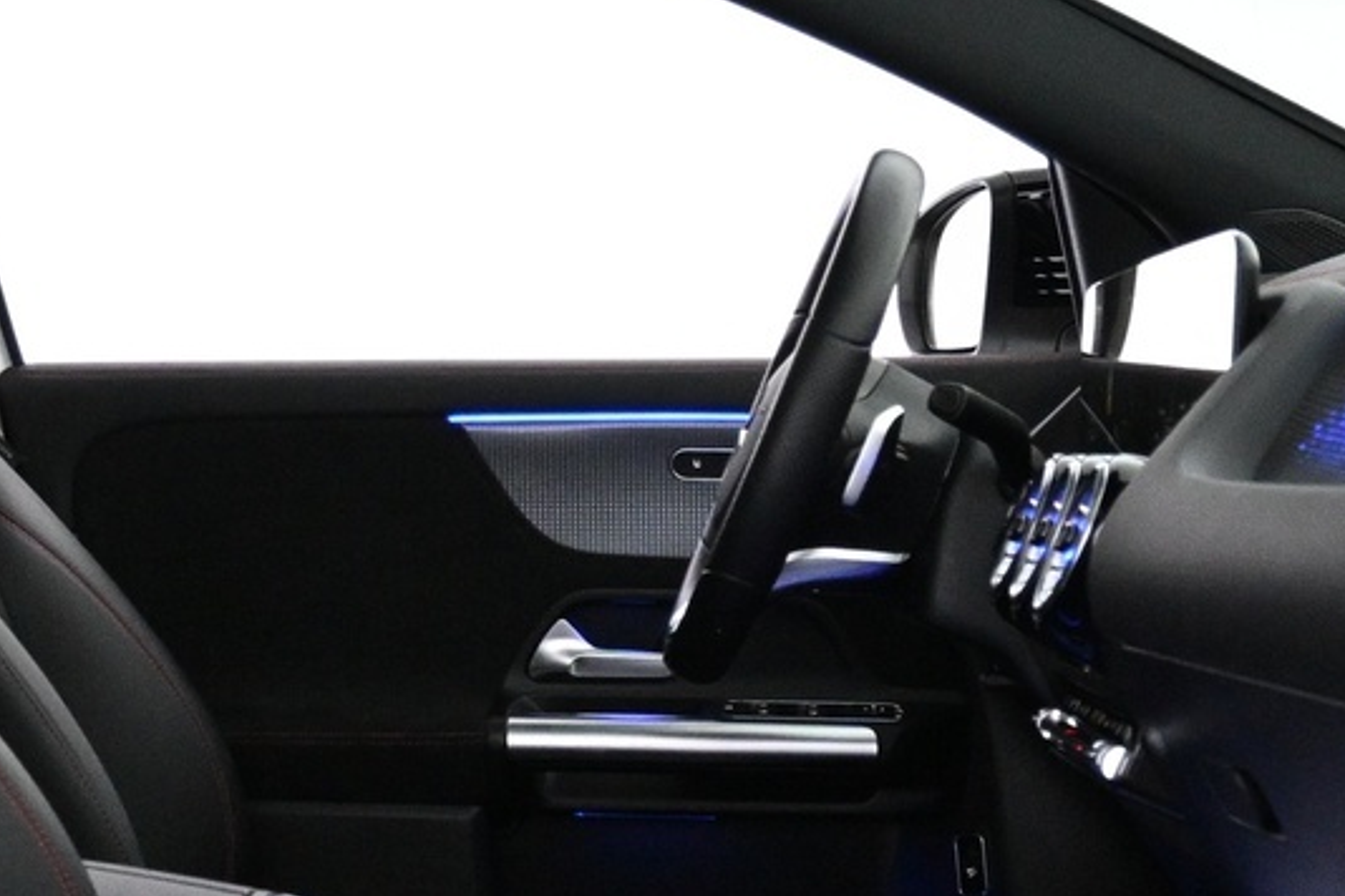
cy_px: 594
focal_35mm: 91
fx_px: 3400
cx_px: 549
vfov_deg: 15.0
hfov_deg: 22.4
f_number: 3.8
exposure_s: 1/100
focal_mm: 20
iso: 4000
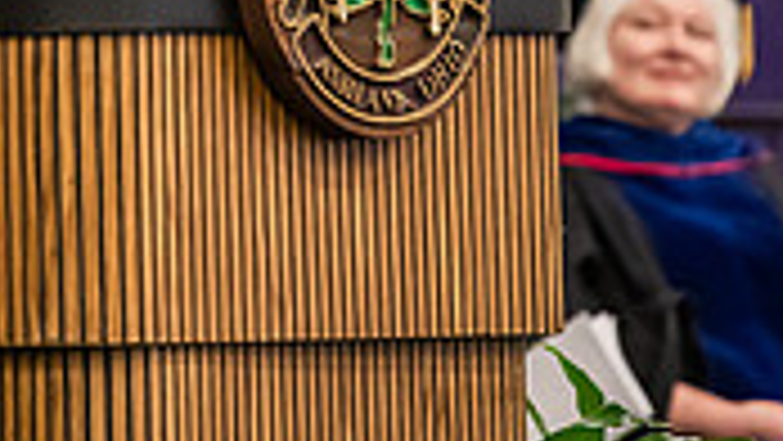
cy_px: -169
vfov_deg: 1.9
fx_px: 13084
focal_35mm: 630
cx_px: -140
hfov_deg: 3.4
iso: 4000
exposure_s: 1/200
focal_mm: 180
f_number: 3.2
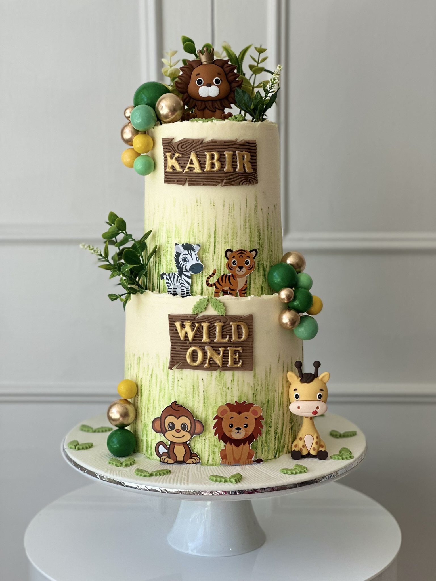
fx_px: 1293
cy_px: 290
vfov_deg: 25.3
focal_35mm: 77
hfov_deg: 19.1
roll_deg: +0.2
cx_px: 218
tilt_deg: -9.9
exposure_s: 1/121
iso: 32
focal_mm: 9
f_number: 2.8
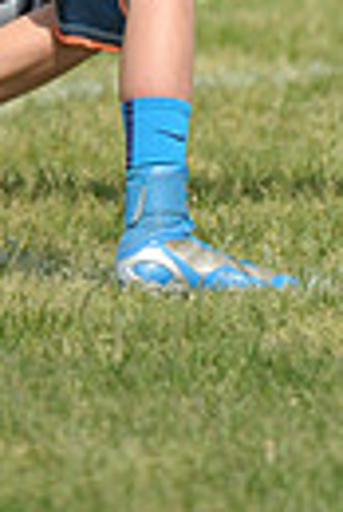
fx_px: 19042
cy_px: -394
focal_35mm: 1336
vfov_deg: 1.5
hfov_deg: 1.0
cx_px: 39
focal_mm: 300
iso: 640
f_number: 4
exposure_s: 1/5000
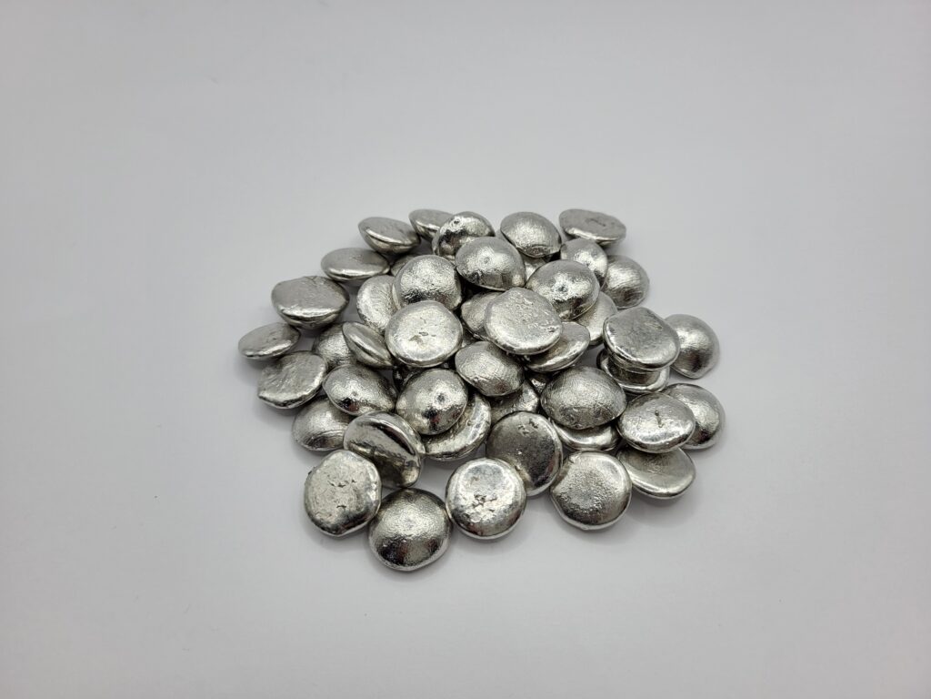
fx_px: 699
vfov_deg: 53.1
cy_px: 350
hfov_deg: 67.3
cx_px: 466
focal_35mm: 26
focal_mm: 5.4
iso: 40
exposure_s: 1/217
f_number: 1.8
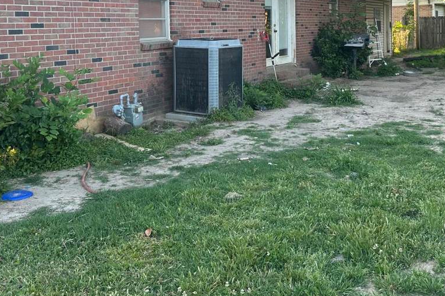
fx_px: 519
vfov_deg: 30.9
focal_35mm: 42
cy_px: 48
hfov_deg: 46.3
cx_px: 247
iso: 80
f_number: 1.78
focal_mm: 6.86
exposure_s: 1/166
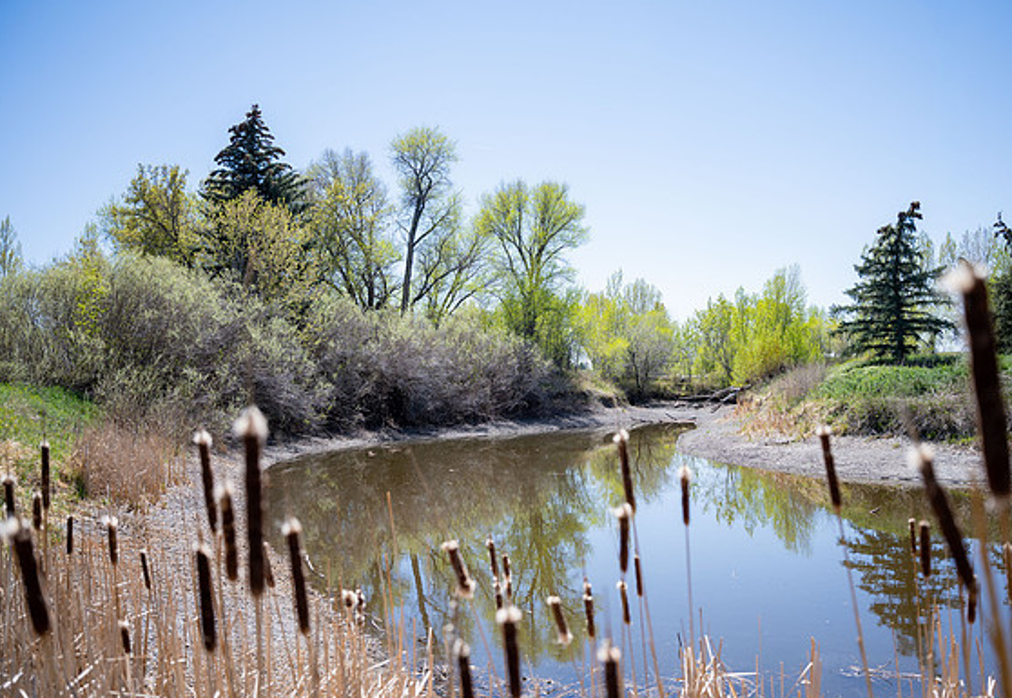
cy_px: 358
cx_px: 533
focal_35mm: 32
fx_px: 909
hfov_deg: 58.2
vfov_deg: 42.0
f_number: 2.8
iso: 125
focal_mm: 30
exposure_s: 1/1600
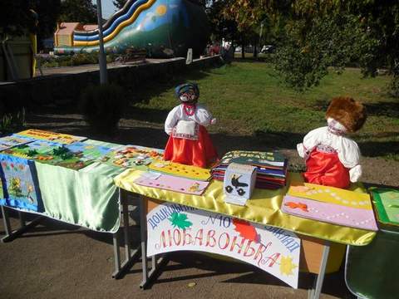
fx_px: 288
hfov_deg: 69.4
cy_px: 150
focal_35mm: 25
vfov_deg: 54.9
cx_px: 200
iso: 125
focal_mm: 4.5
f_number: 6.2
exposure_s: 1/640
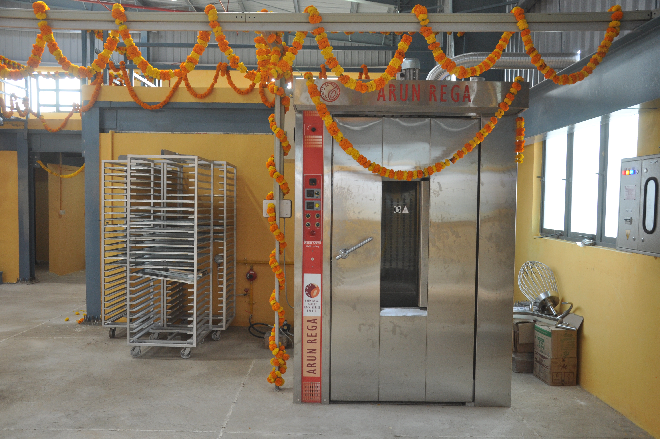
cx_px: 330
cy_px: 220
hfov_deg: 53.2
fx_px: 659
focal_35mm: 36
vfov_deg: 36.8
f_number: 5
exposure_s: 1/125
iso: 500
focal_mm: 24
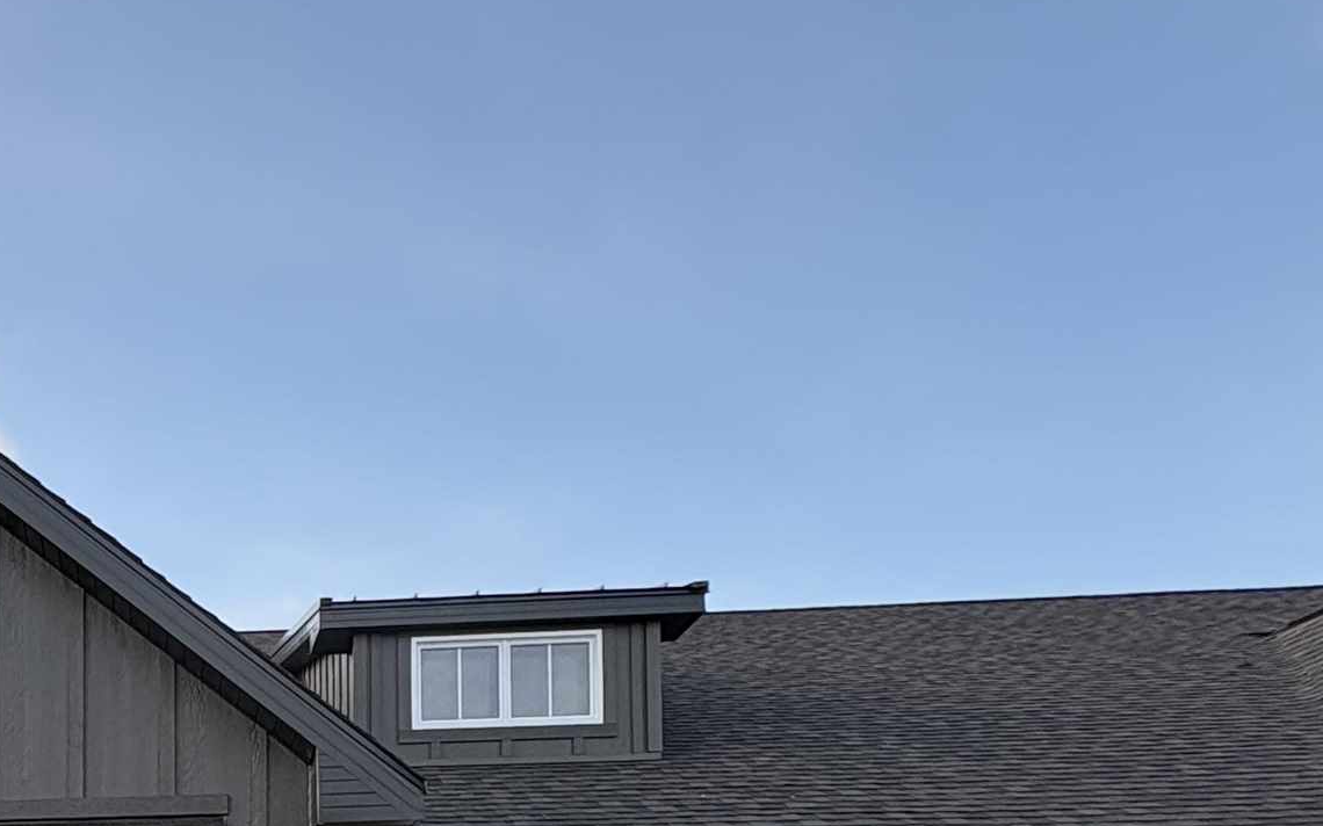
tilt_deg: +1.4
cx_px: -32
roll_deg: -1.0
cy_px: 1080
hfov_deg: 41.9
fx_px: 1442
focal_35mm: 40
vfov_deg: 26.8
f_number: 2.2
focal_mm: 2.22
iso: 64
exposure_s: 1/214
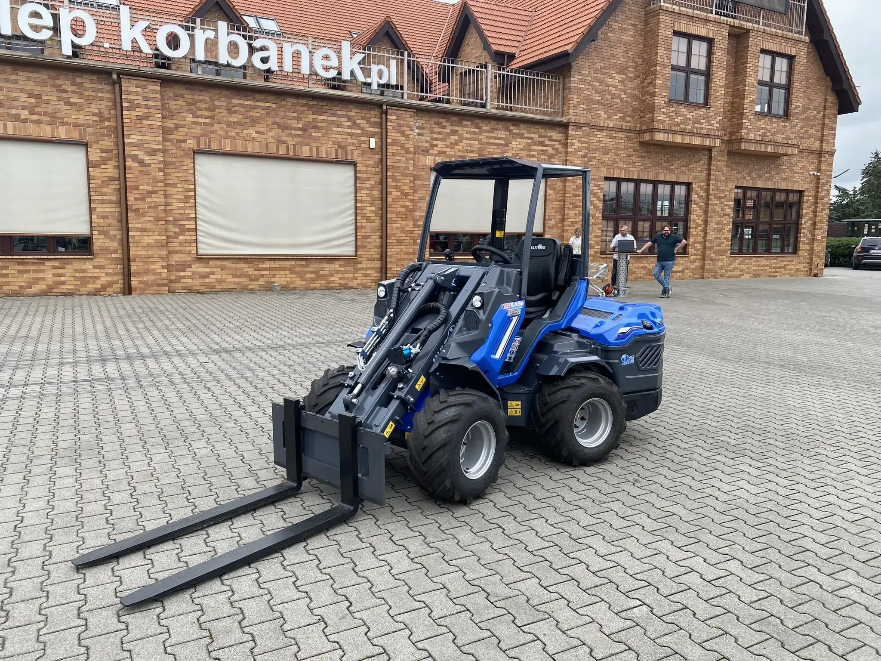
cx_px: 440
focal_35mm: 26
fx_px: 662
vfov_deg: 53.1
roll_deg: -1.3
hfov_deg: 67.3
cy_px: 330
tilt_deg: -7.5
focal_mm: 4.25
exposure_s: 1/698
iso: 32
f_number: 1.8
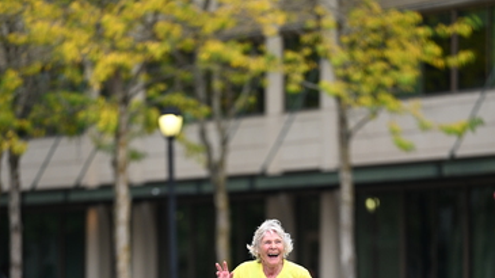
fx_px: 4146
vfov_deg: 3.8
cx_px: 248
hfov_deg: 6.8
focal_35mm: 316
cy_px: 294
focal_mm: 200
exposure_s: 1/1600
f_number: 2.8
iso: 640
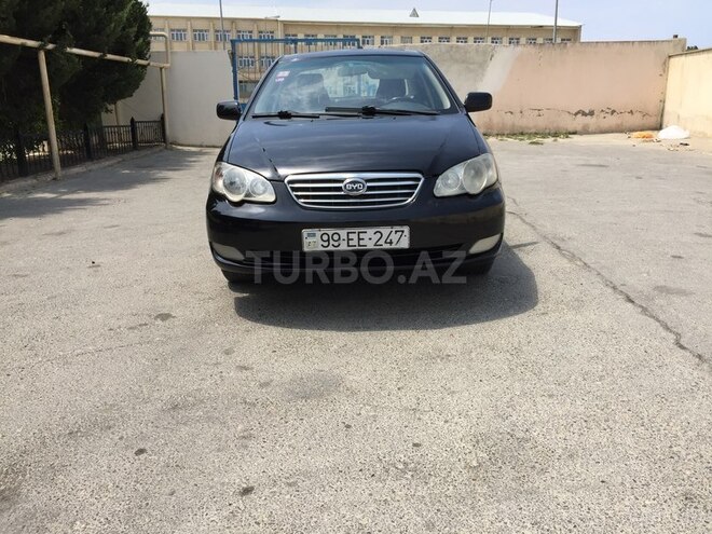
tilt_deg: -13.9
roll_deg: -0.6
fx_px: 596
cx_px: 356
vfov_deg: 48.2
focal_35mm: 29
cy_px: 267
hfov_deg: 61.7
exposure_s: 1/1799
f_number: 2.2
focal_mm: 4.15
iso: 32
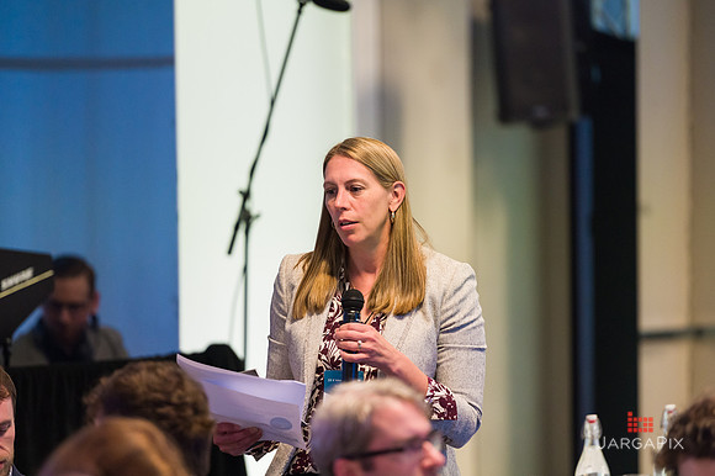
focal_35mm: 205
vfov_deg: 6.7
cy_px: 238
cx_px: 358
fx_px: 4074
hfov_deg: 10.0
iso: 3200
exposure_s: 1/200
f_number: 3.2
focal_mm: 200
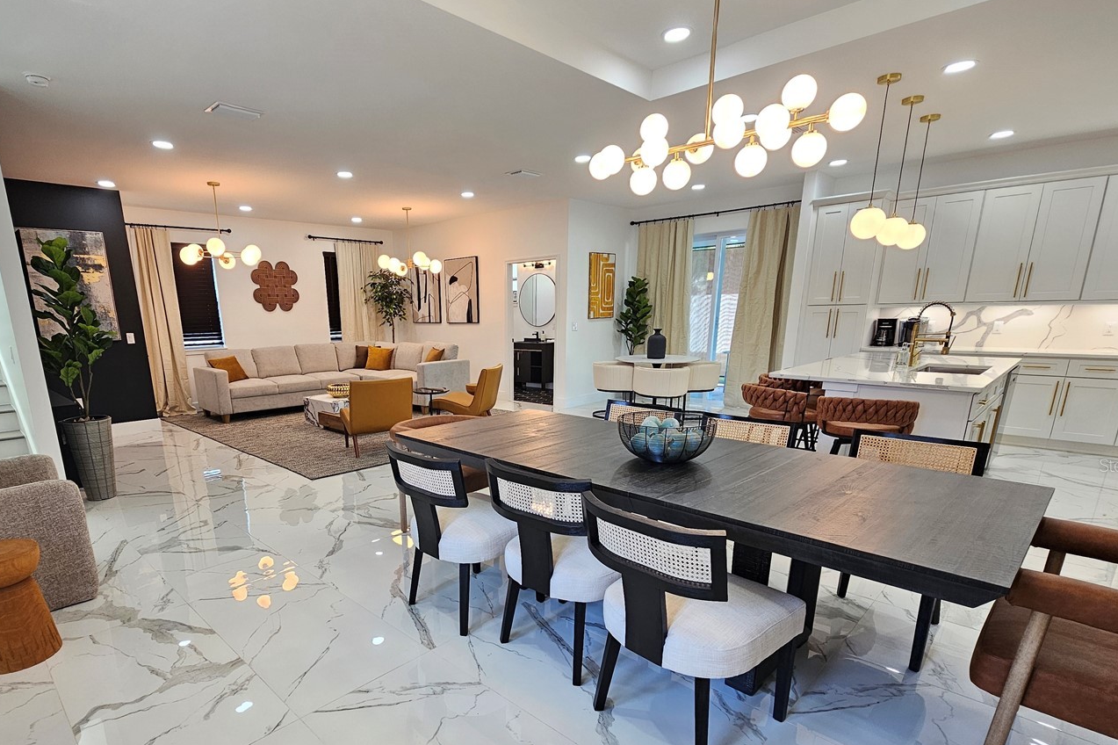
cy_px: 465
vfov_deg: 69.3
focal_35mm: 17
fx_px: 528
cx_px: 480
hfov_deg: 92.7
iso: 64
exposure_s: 1/60
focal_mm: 2.2
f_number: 2.2
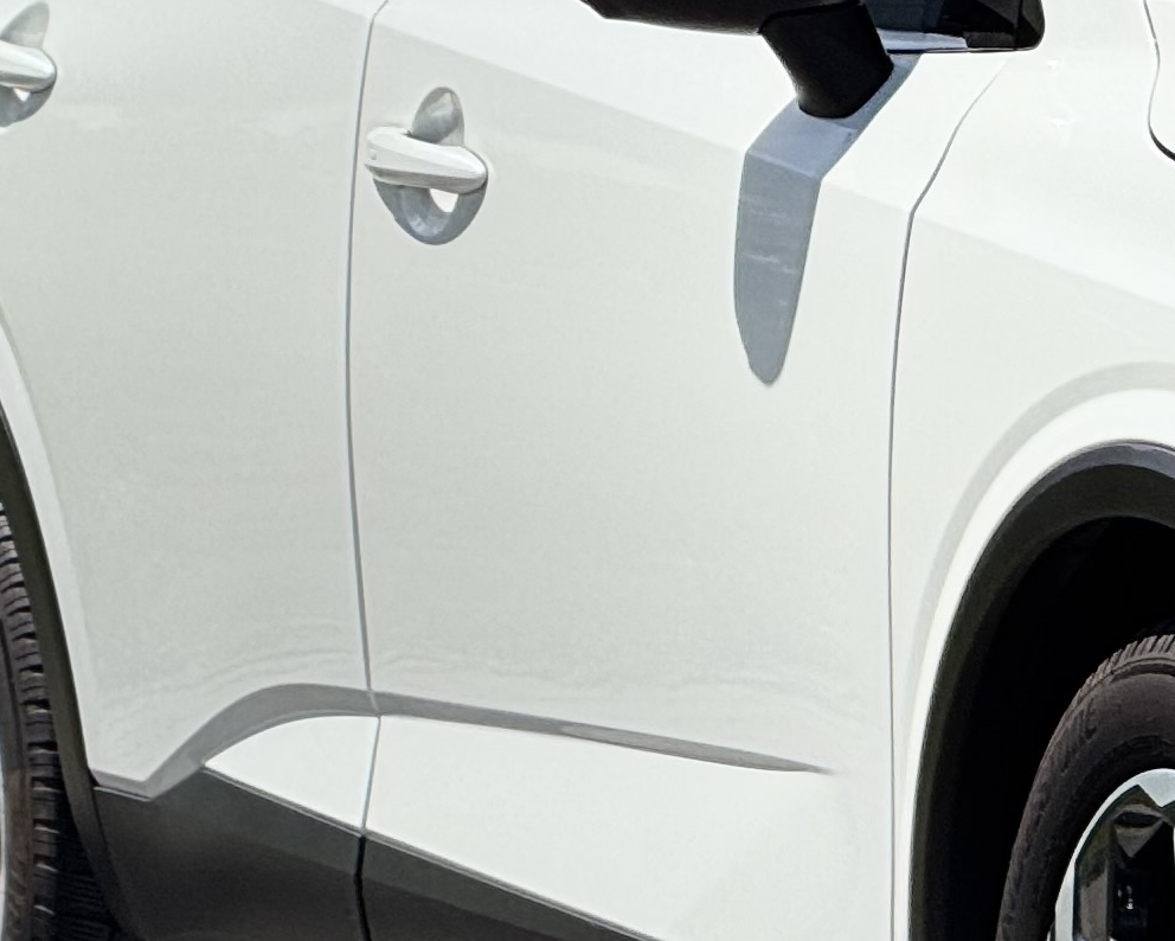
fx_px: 16556
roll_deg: -0.7
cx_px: 1853
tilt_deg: -1.7
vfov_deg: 3.3
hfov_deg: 4.0
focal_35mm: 476
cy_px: 350
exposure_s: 1/1916
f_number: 2.8
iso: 50
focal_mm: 15.66
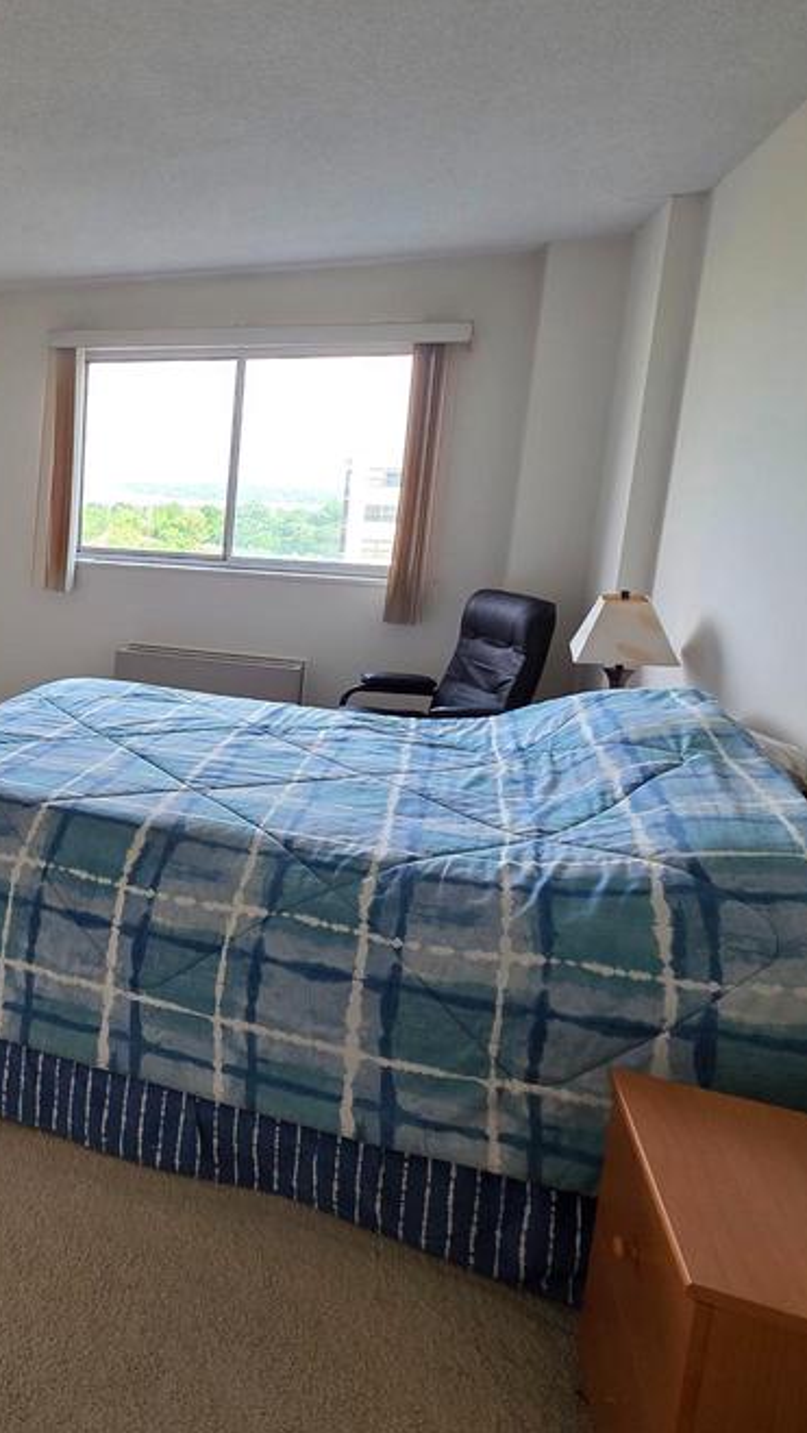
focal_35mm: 22
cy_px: 639
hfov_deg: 44.1
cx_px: 4
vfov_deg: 80.9
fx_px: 836
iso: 100
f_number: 1.9
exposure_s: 1/120
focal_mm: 2.2
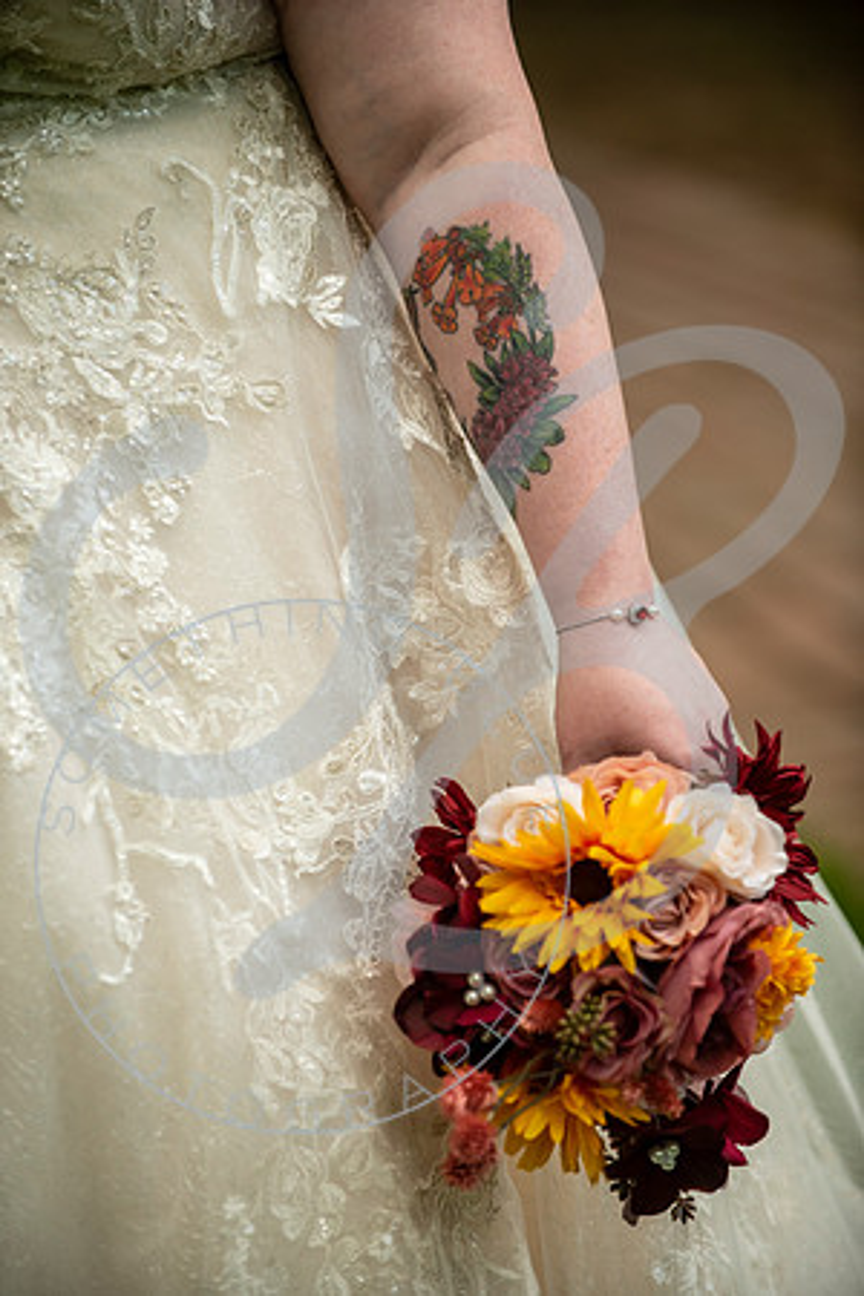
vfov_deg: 11.7
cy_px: 648
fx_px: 6300
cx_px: 432
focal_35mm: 175
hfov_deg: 7.8
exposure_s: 1/640
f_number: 2.8
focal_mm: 175
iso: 640
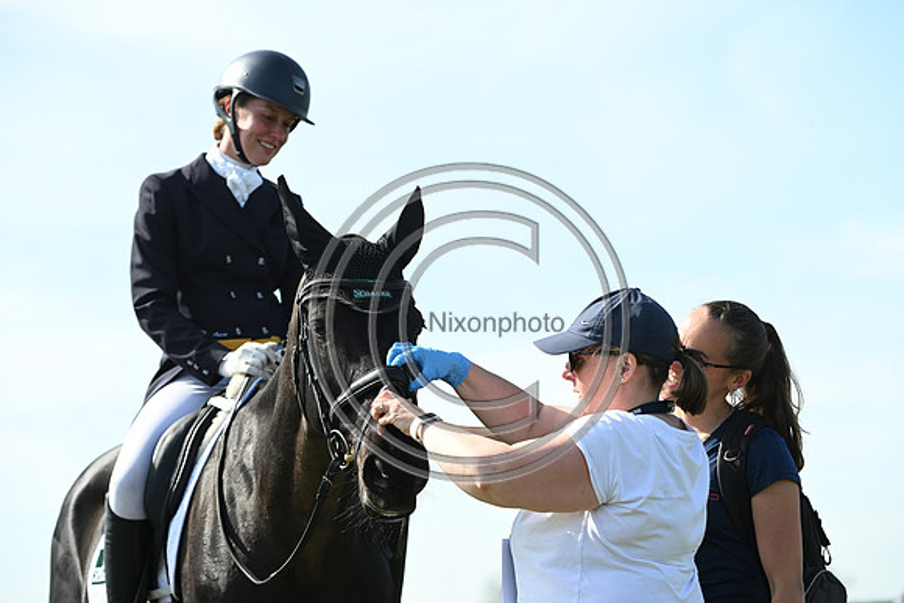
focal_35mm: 112
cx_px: 452
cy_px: 302
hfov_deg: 18.3
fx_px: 2813
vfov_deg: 12.2
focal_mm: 112
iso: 360
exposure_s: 1/1250
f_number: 5
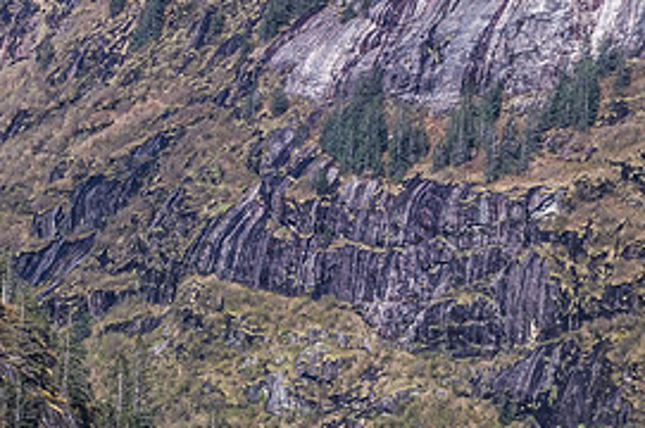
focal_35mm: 273
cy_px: 251
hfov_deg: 7.5
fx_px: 4885
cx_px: 83
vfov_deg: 5.0
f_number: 8
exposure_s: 1/320
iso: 100
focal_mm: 85
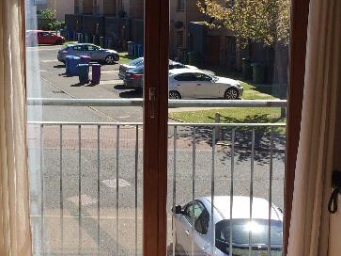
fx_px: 630
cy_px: 92
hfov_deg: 30.0
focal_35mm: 64
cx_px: 106
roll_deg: -0.7
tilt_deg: -9.3
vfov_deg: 22.8
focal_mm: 4.15
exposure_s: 1/1001
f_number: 2.2
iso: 32
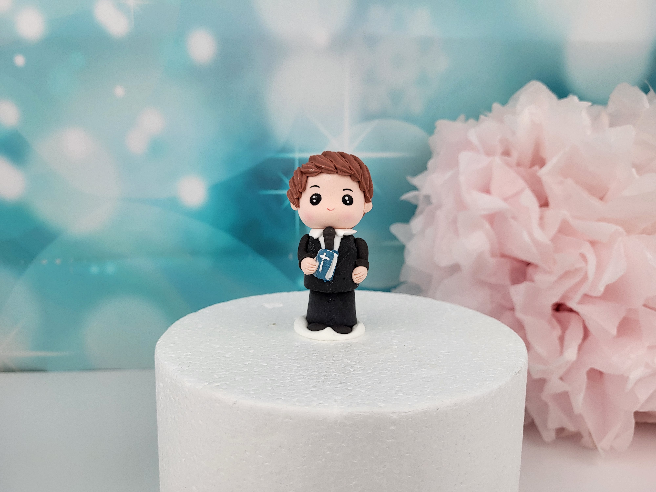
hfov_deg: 67.3
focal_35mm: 26
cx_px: 328
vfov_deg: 53.1
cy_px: 246
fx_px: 493
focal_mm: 5.4
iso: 40
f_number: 1.8
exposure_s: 1/179
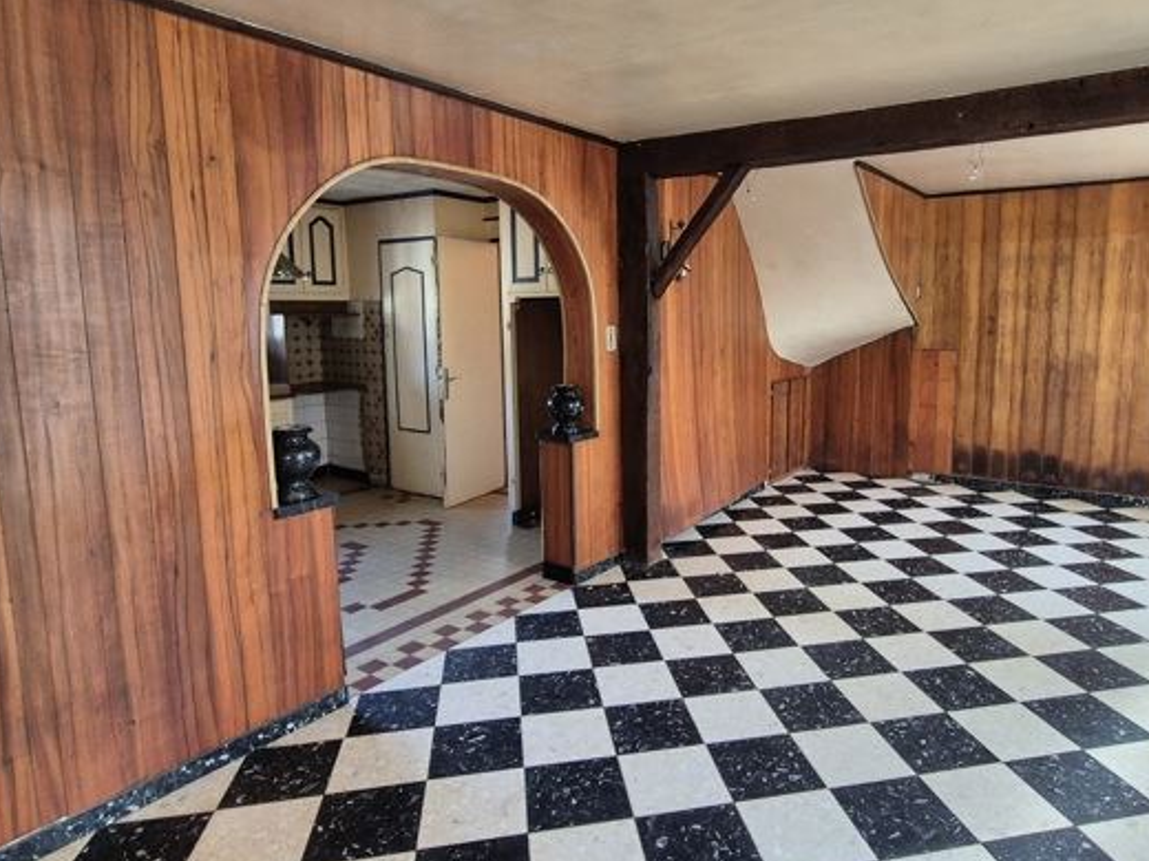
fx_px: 664
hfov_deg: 81.4
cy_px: 411
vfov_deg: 65.9
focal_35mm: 20
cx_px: 641
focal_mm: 2.2
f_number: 2.2
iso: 160
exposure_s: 1/50
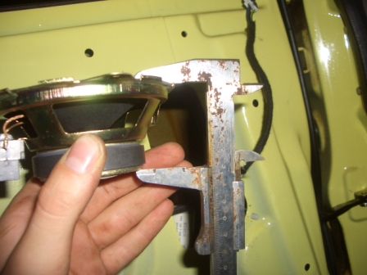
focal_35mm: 35
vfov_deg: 40.7
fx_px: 371
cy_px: 138
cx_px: 184
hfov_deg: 52.6
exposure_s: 1/60
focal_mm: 5.8
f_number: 2.6
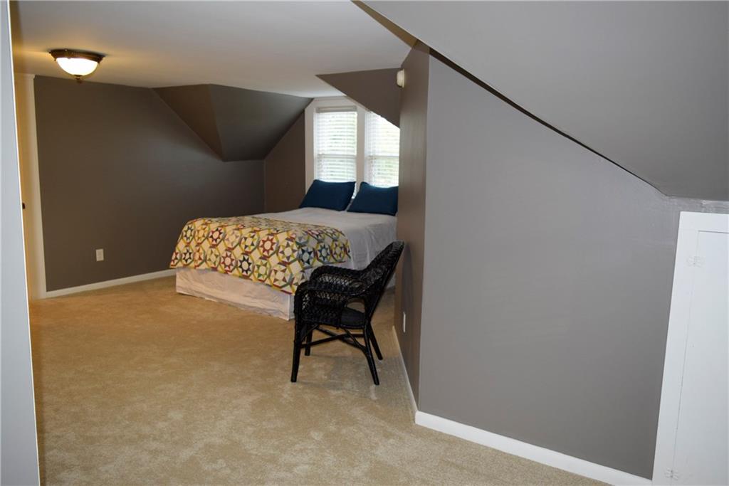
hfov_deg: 67.4
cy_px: 243
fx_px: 547
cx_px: 364
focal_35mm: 27
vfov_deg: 47.9
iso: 800
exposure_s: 1/60
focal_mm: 18
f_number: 4
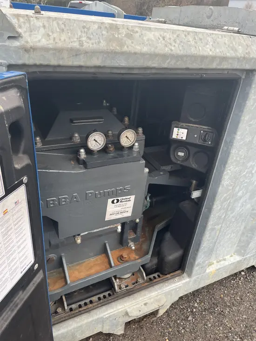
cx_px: 128
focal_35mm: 26
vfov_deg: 67.3
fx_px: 256
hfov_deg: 53.1
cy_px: 170
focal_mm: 4.2
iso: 125
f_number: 1.6
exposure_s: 1/121
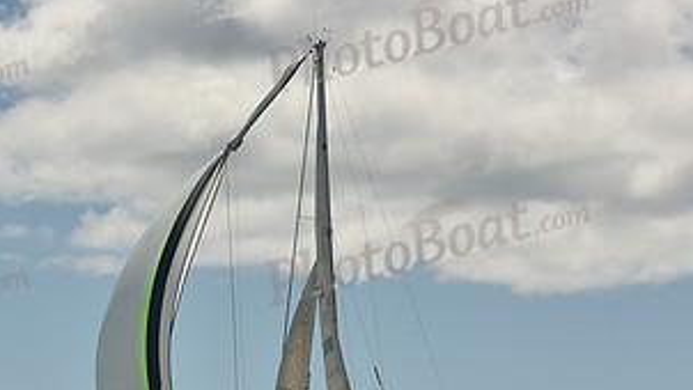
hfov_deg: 15.1
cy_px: 398
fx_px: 2591
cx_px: 149
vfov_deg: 8.6
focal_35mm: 141
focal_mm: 70
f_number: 14
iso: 320
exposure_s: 1/800
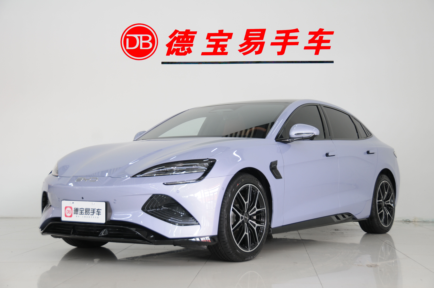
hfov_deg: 37.9
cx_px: 217
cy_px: 144
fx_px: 632
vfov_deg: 25.7
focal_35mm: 52
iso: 200
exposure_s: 1/15
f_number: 4.8
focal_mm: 35
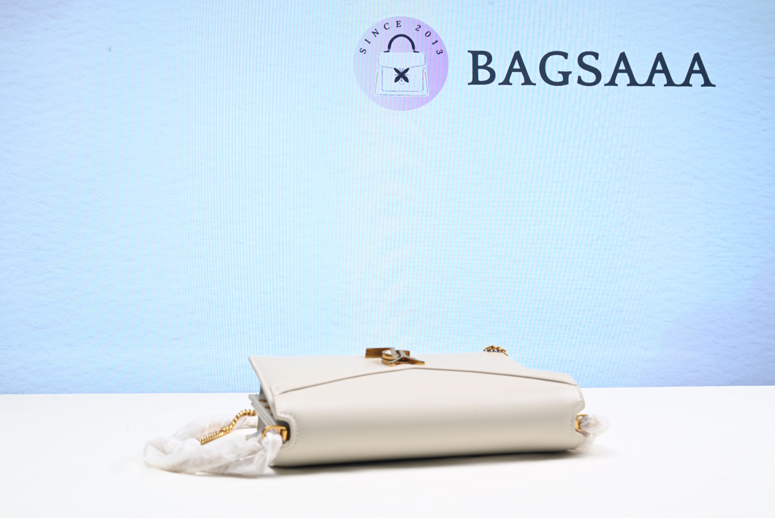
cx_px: 388
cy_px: 259
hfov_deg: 47.4
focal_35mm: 41
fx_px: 883
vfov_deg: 32.7
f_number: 16
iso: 100
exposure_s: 1/2
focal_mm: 41
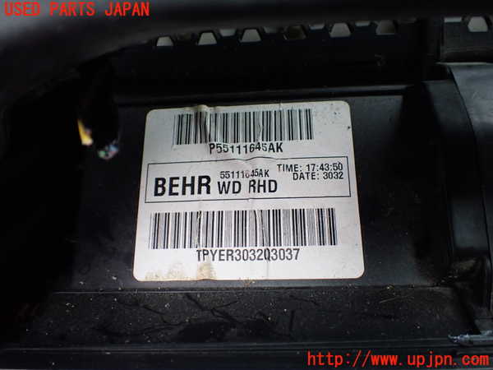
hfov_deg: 60.0
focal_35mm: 30
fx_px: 427
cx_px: 246
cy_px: 185
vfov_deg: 46.8
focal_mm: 5.4
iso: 400
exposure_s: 1/125
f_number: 2.3
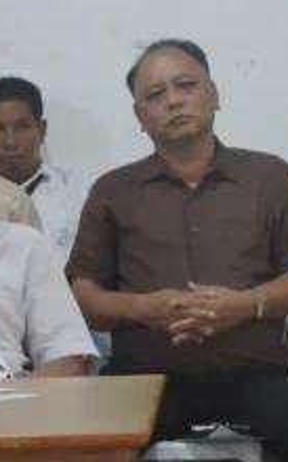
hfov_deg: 5.9
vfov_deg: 9.6
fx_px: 2745
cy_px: 124
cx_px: 511
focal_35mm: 218
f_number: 4.2
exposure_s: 1/13
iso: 400
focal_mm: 11.6
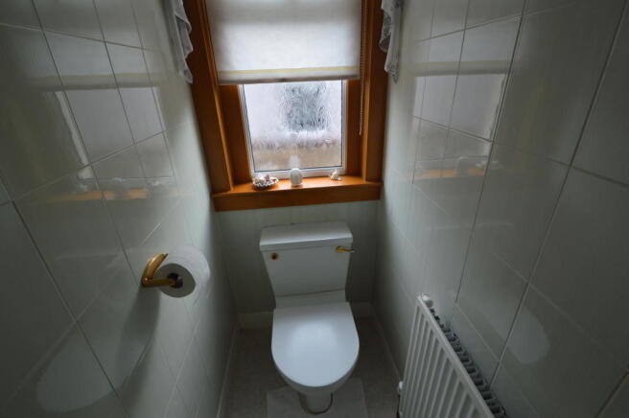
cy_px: 209
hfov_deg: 100.4
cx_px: 314
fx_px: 262
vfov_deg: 77.2
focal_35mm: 15
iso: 400
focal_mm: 10
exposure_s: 1/100
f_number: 5
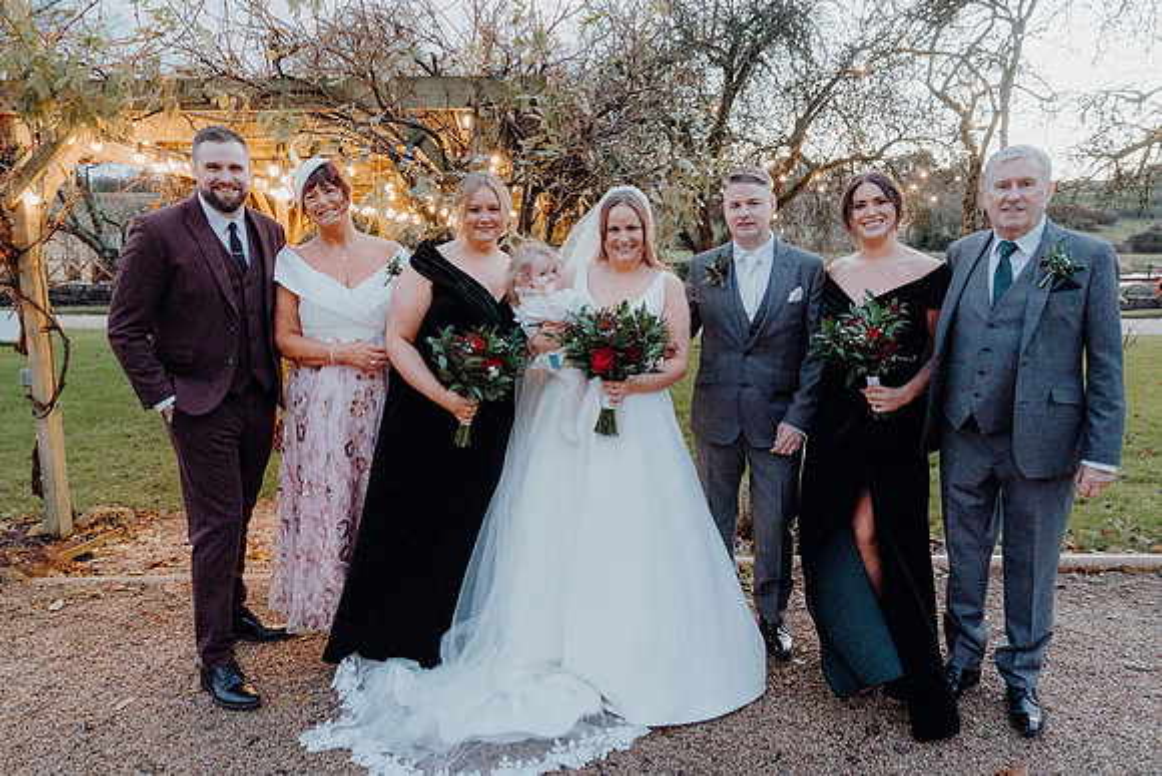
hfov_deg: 73.1
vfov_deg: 52.7
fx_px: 783
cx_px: 581
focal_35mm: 24
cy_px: 388
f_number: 5
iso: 5000
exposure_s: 1/160
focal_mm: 24
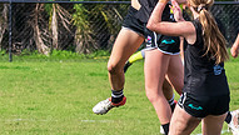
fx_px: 7621
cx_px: 29
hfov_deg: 1.8
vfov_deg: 1.0
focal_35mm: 1201
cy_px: 62
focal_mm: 150
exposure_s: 1/1250
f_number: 7.1
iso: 800
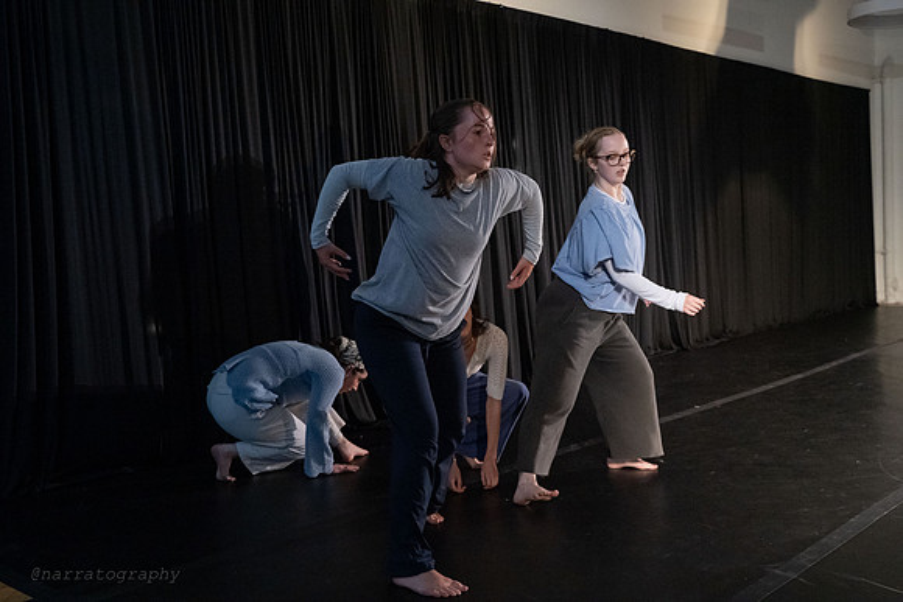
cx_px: 452
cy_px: 301
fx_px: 978
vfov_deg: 34.2
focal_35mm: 39
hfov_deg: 49.5
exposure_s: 1/320
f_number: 4
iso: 6400
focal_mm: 39
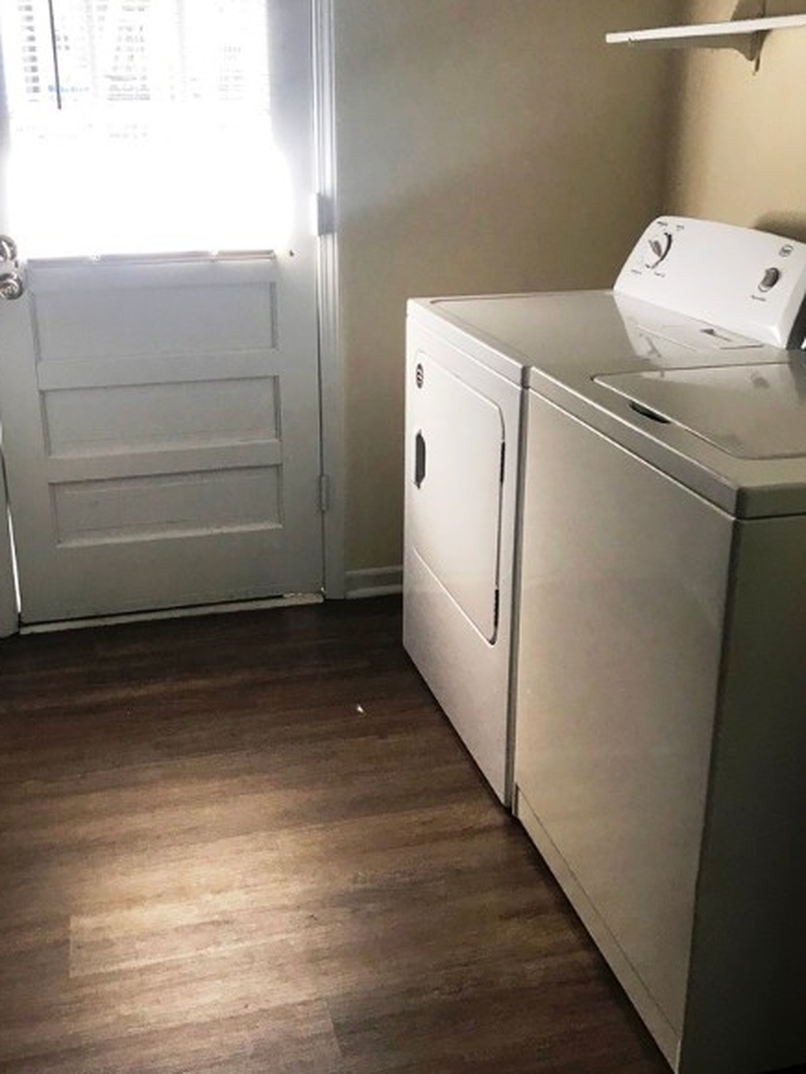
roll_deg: +0.5
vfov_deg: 50.1
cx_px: 359
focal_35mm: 37
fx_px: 1148
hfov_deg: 38.6
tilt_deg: -19.3
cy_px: 501
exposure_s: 1/30
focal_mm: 3.99
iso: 32
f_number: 1.8
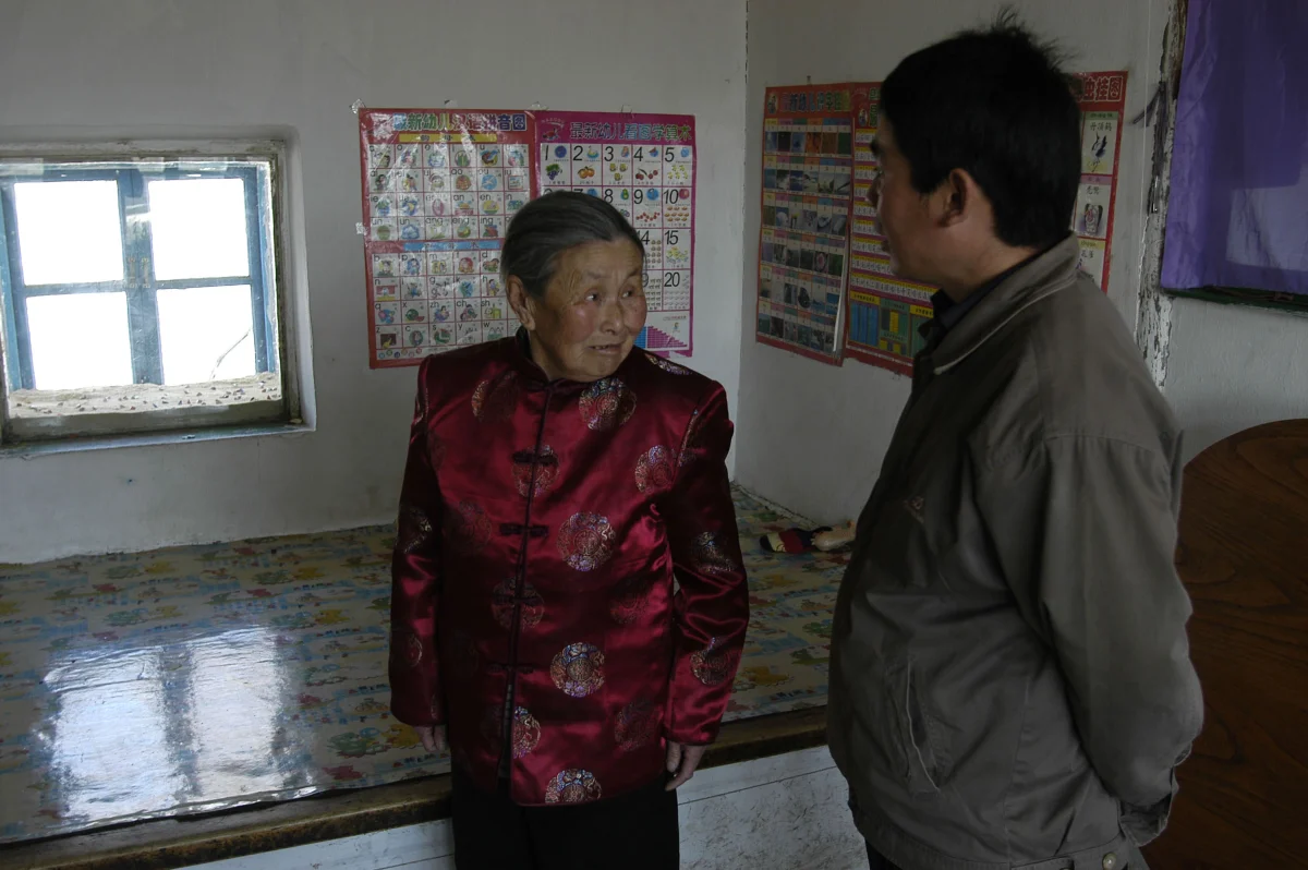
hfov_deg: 53.2
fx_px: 1307
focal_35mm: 36
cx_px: 654
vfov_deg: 36.8
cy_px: 435
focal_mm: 24
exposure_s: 1/50
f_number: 3.5
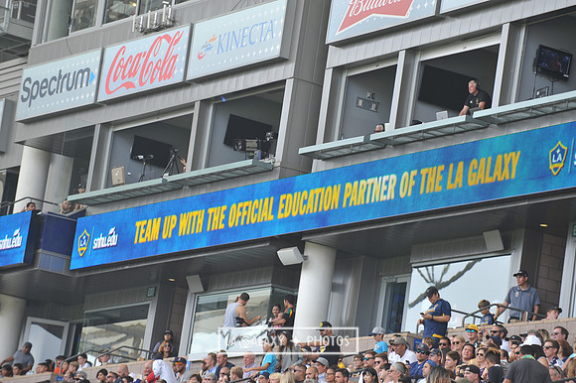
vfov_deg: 6.9
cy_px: 192
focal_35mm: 200
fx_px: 3198
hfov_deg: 10.3
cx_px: 288
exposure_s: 1/160
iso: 200
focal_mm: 200
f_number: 6.3
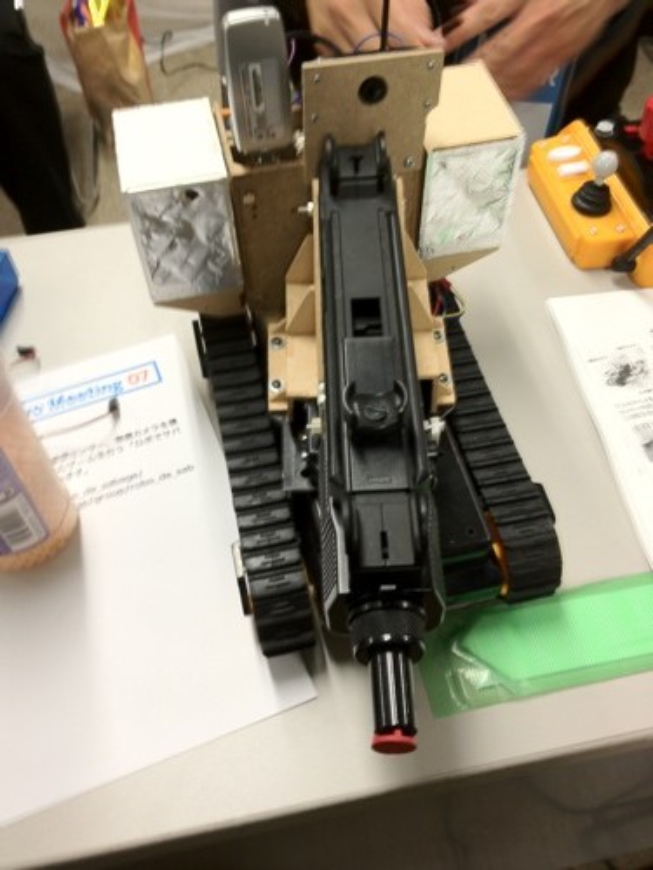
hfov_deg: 40.7
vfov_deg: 52.6
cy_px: 435
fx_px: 880
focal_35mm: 35
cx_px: 326
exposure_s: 1/24
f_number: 2.4
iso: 64
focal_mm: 4.28
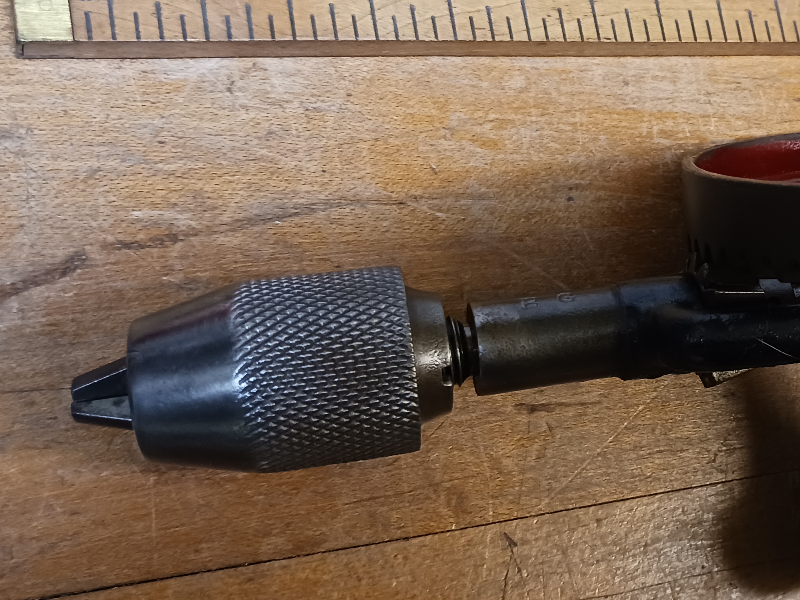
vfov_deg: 26.5
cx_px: 737
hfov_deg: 32.9
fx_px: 1271
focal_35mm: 55
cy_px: 264
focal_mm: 4
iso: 320
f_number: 1.8
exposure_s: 1/24
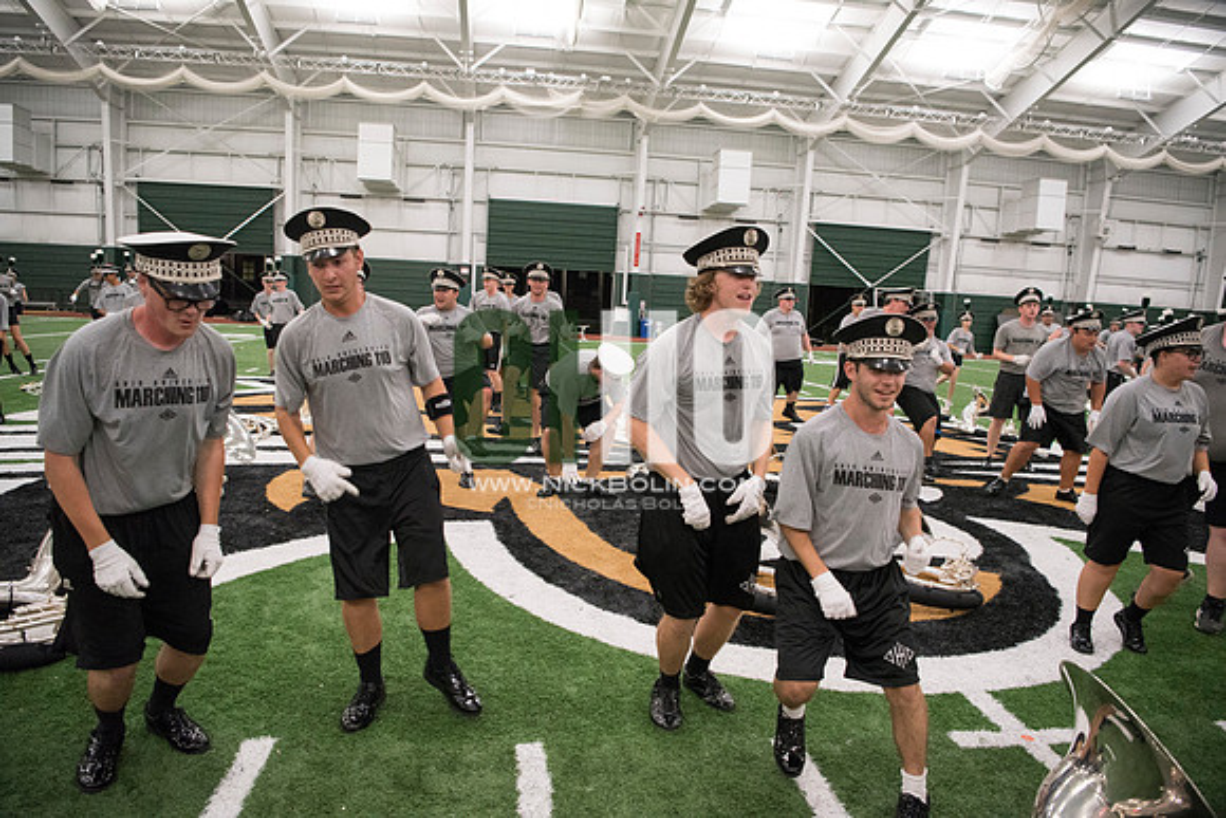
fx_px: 817
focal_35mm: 24
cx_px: 613
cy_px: 409
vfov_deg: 53.2
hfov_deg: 73.7
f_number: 3.2
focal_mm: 24
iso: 3200
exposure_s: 1/320
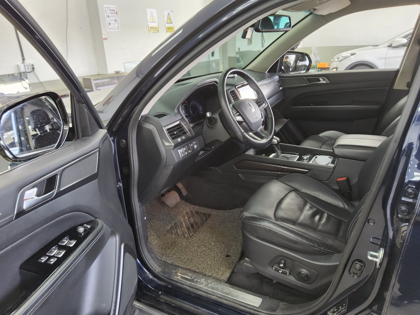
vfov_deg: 54.9
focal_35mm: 25
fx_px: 303
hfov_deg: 69.4
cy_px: 158
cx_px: 210
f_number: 2
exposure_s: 1/100
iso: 320
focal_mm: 3.08
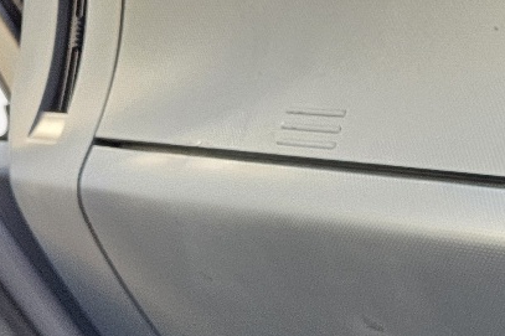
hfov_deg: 17.2
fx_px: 1318
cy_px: 355
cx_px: 947
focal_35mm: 94
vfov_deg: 14.3
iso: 640
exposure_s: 1/143
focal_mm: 6.3
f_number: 1.7
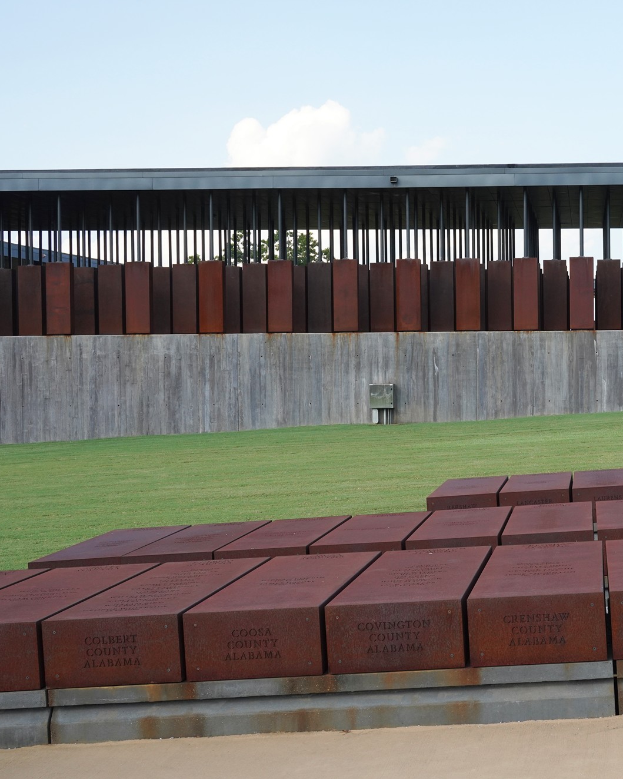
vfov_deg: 31.0
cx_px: 574
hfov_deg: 24.2
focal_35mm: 61
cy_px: 387
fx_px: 1405
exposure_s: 1/100
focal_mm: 43
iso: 800
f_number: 13
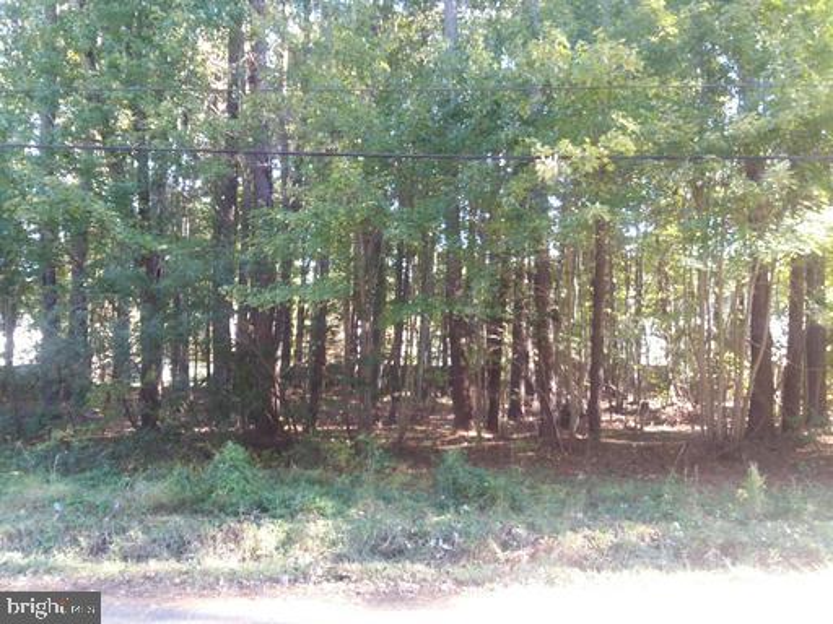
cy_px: 312
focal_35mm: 27
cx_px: 416
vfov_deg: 51.4
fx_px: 650
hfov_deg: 65.3
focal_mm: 2.91
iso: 64
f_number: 1.9
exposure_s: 1/30
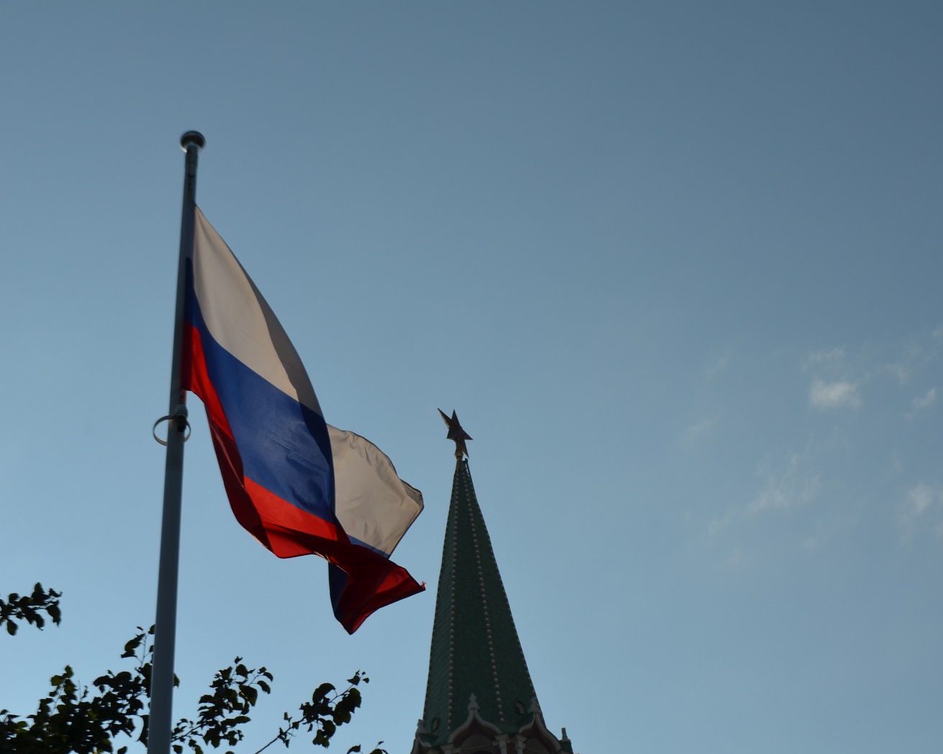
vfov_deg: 23.5
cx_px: 563
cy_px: 376
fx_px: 1814
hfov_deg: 29.1
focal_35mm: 65
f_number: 11
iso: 100
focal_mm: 38
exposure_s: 1/500
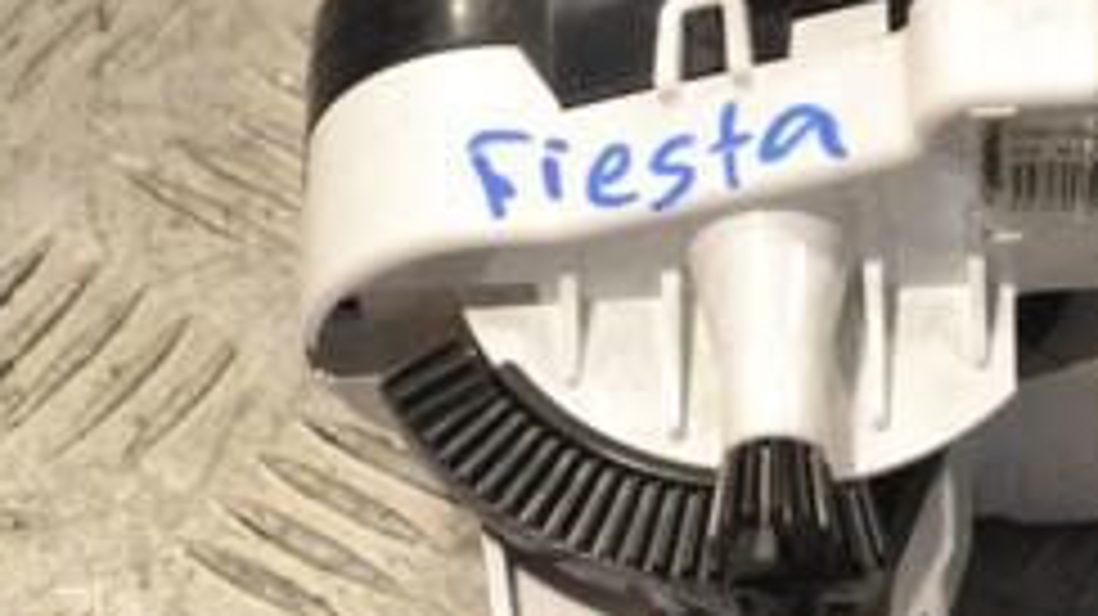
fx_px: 6178
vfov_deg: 5.7
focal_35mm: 212
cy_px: 211
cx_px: 1148
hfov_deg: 10.1
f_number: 9
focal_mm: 55
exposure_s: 1/320
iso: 3200
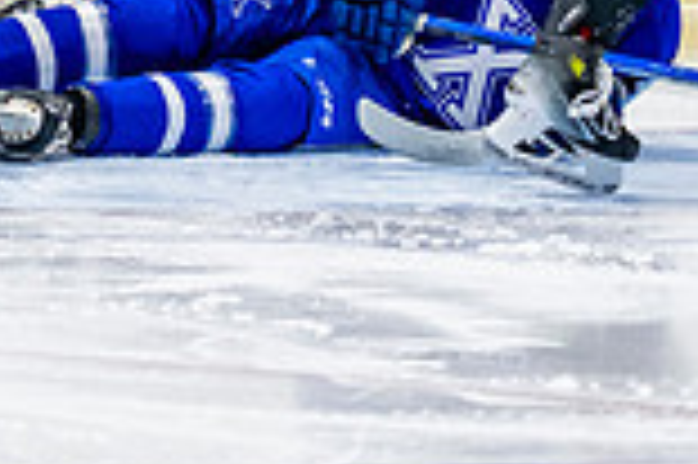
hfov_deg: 2.2
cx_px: 206
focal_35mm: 923
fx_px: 17877
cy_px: -313
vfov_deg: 1.5
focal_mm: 175
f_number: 3.2
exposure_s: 1/800
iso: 1600
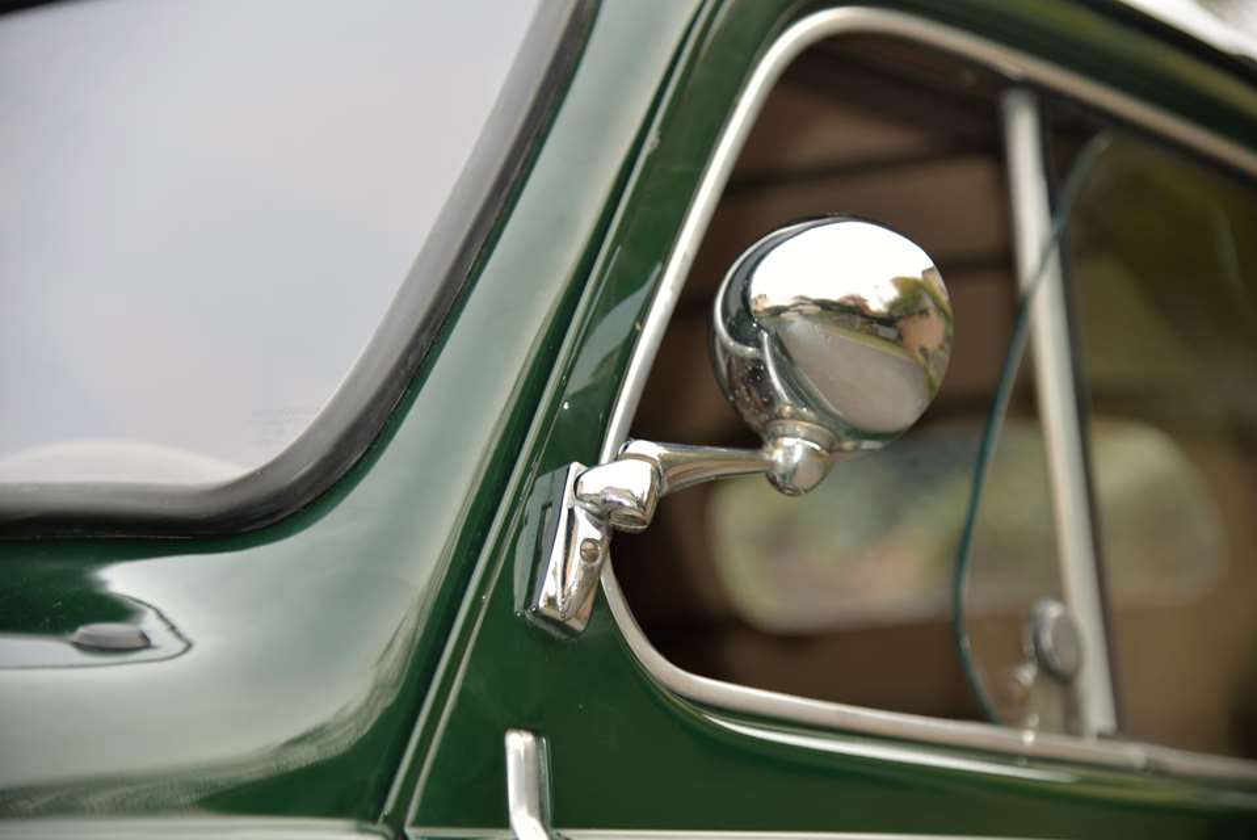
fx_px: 2865
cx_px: 628
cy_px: 420
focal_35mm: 82
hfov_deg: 24.7
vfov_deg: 16.7
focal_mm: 82
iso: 200
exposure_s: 1/125
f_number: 4
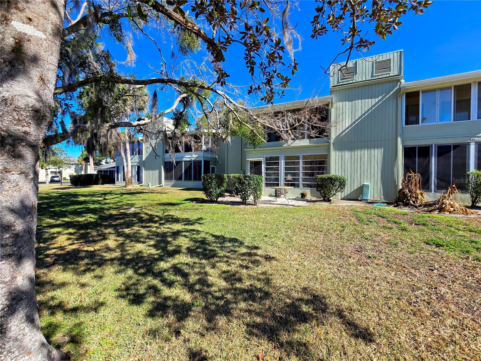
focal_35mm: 13
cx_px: 240
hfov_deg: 106.2
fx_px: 181
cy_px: 180
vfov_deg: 89.9
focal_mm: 2.2
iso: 50
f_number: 2.2
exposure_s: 1/1325
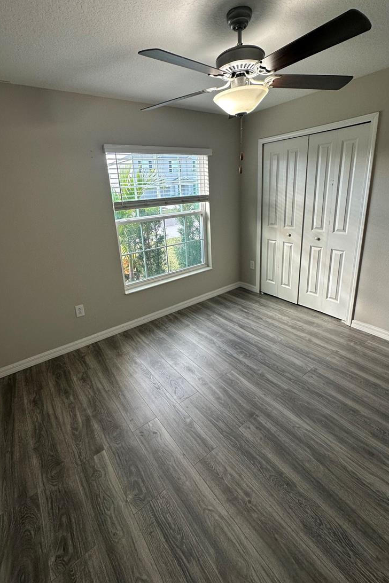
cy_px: 263
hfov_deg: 73.7
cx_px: 186
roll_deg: +3.3
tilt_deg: -16.9
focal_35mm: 16
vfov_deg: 96.4
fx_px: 259
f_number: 2.2
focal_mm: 2.22
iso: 100
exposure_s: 1/120
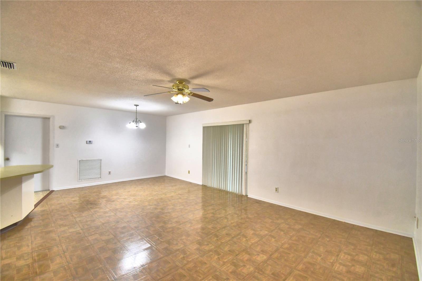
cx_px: 211
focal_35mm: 15
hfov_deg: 100.4
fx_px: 176
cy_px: 140
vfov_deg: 77.3
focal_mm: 10
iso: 400
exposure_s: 1/50
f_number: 4.5
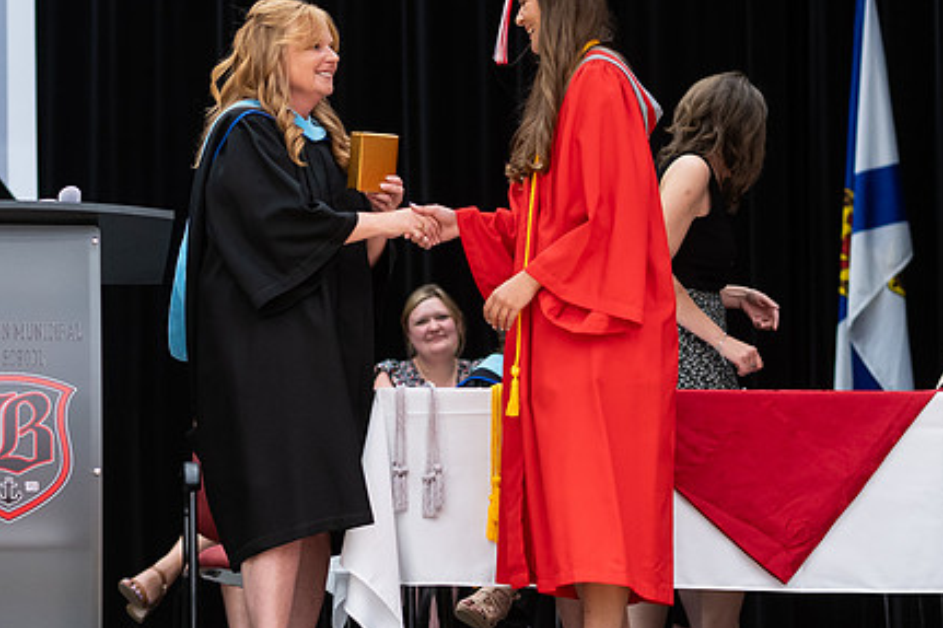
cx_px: 344
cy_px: 447
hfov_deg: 13.0
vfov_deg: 8.7
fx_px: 4137
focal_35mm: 158
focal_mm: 85
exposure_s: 1/200
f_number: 2.8
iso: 1000
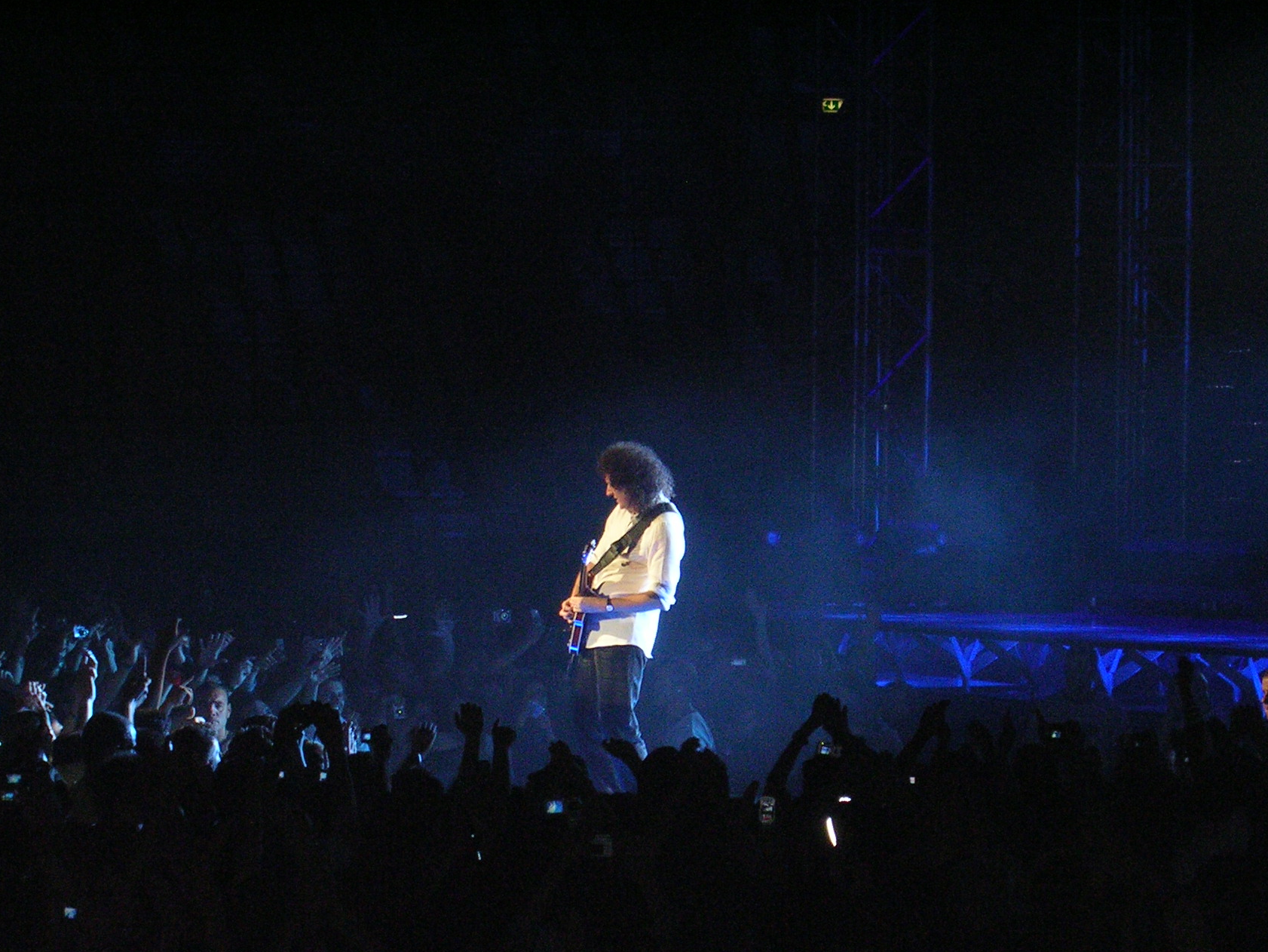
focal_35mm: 140
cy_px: 563
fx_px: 5129
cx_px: 755
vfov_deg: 10.6
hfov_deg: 14.1
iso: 200
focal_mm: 17.4
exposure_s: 1/60.1
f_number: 4.9
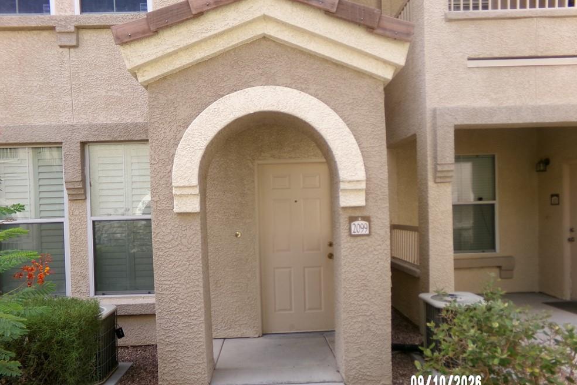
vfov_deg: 49.4
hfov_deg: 69.4
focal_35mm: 26
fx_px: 417
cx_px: 281
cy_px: 216
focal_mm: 4.3
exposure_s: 1/250
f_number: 3.7
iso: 100
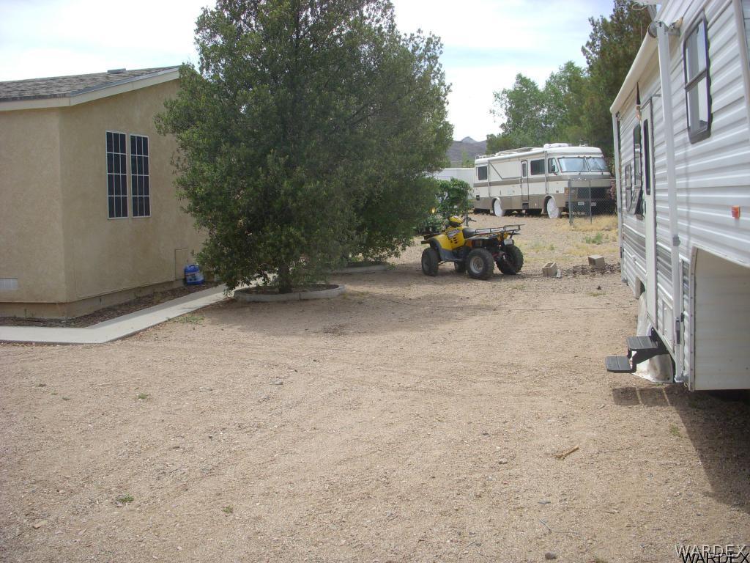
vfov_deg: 37.7
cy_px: 282
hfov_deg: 49.0
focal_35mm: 38
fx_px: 823
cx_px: 375
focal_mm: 6.3
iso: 100
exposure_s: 1/640
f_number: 3.3
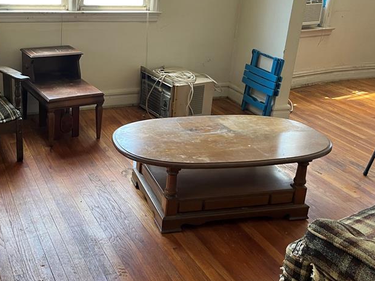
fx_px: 466
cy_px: 101
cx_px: 108
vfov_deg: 33.4
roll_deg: -2.8
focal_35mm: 43
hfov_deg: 42.9
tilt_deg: -17.9
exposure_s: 1/60
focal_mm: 5.1
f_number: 1.6
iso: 160
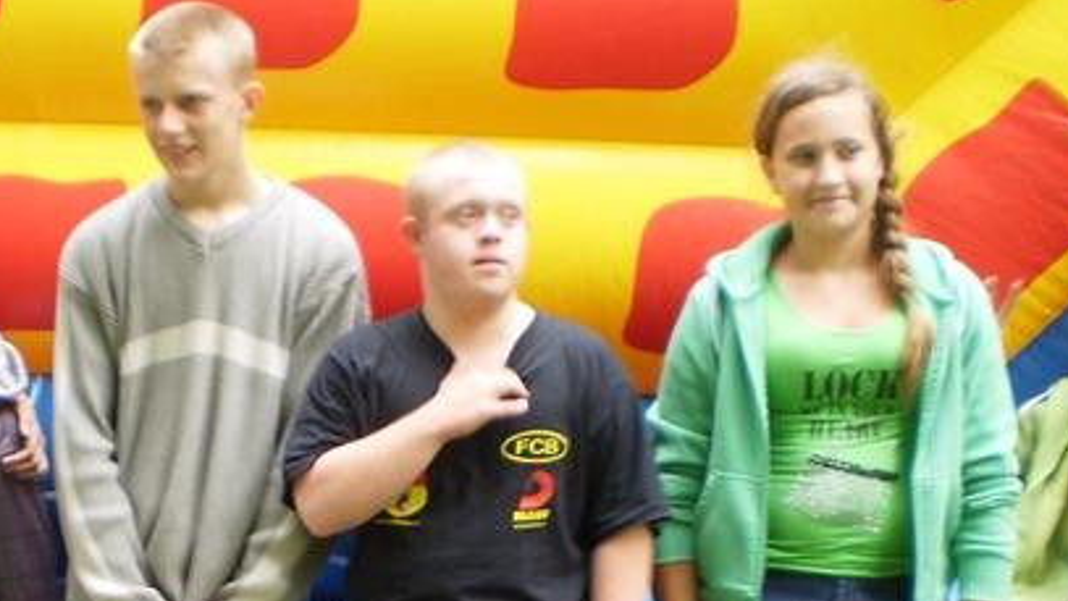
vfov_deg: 15.3
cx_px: 265
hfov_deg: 27.1
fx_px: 2181
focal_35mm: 77
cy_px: 651
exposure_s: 1/30
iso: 80
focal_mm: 6.3
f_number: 3.1
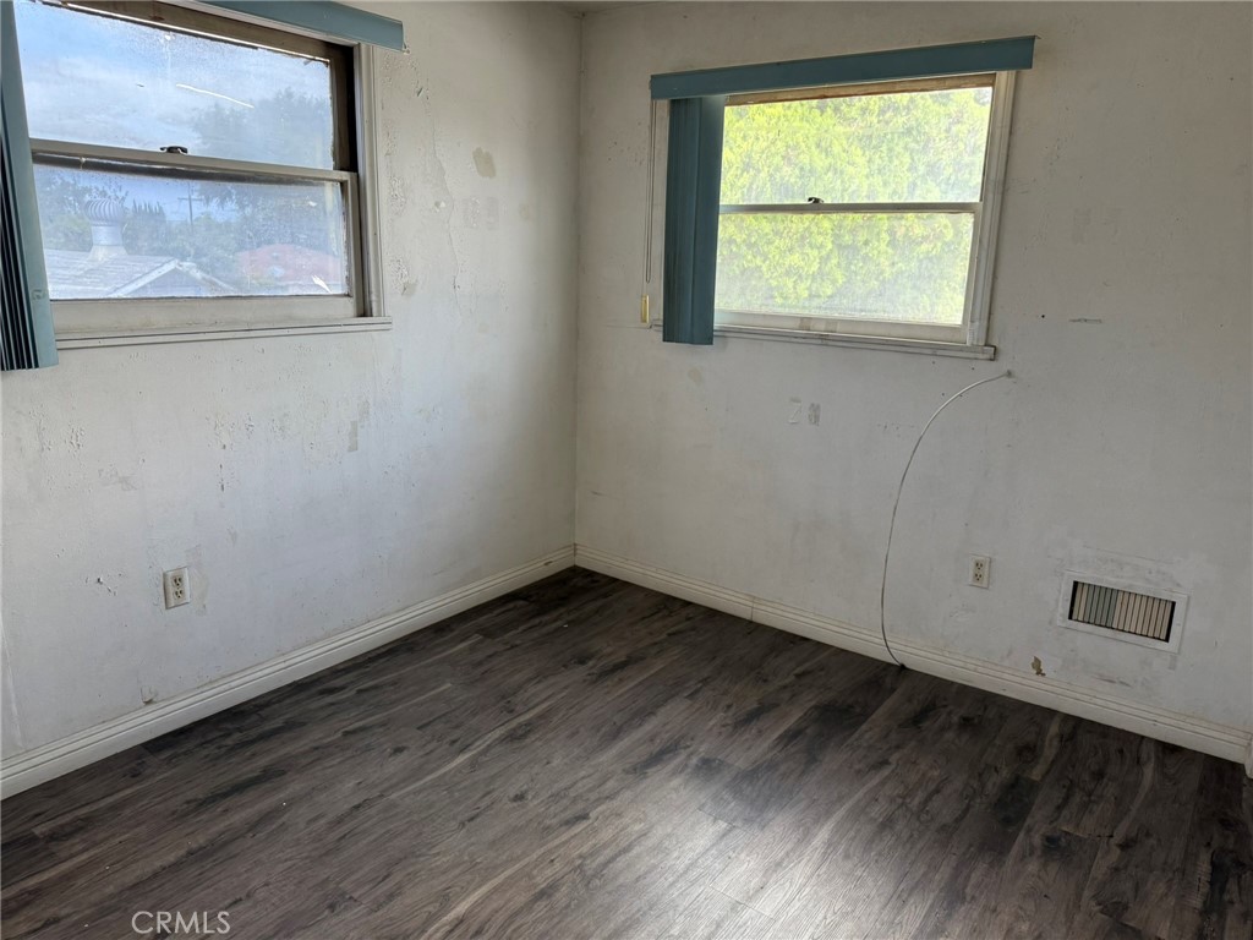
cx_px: 626
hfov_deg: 71.6
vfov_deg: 56.8
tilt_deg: -10.6
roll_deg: -1.2
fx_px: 869
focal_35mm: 24
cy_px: 470
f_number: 1.78
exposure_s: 1/121
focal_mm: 6.76
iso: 160
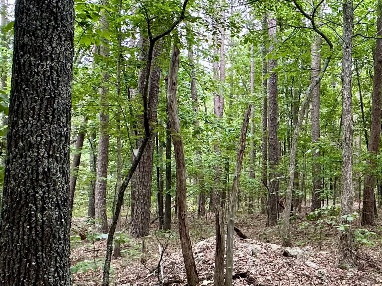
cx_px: 339
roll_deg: +0.0
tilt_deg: +2.8
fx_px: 463
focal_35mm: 42
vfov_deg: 34.3
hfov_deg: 41.5
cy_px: 167
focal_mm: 2.22
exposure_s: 1/99
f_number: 2.2
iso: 100
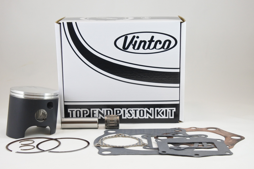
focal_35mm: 65
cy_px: 84
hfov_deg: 31.0
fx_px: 459
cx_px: 127
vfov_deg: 20.9
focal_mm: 24.4
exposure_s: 1/125
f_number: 5.3
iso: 800
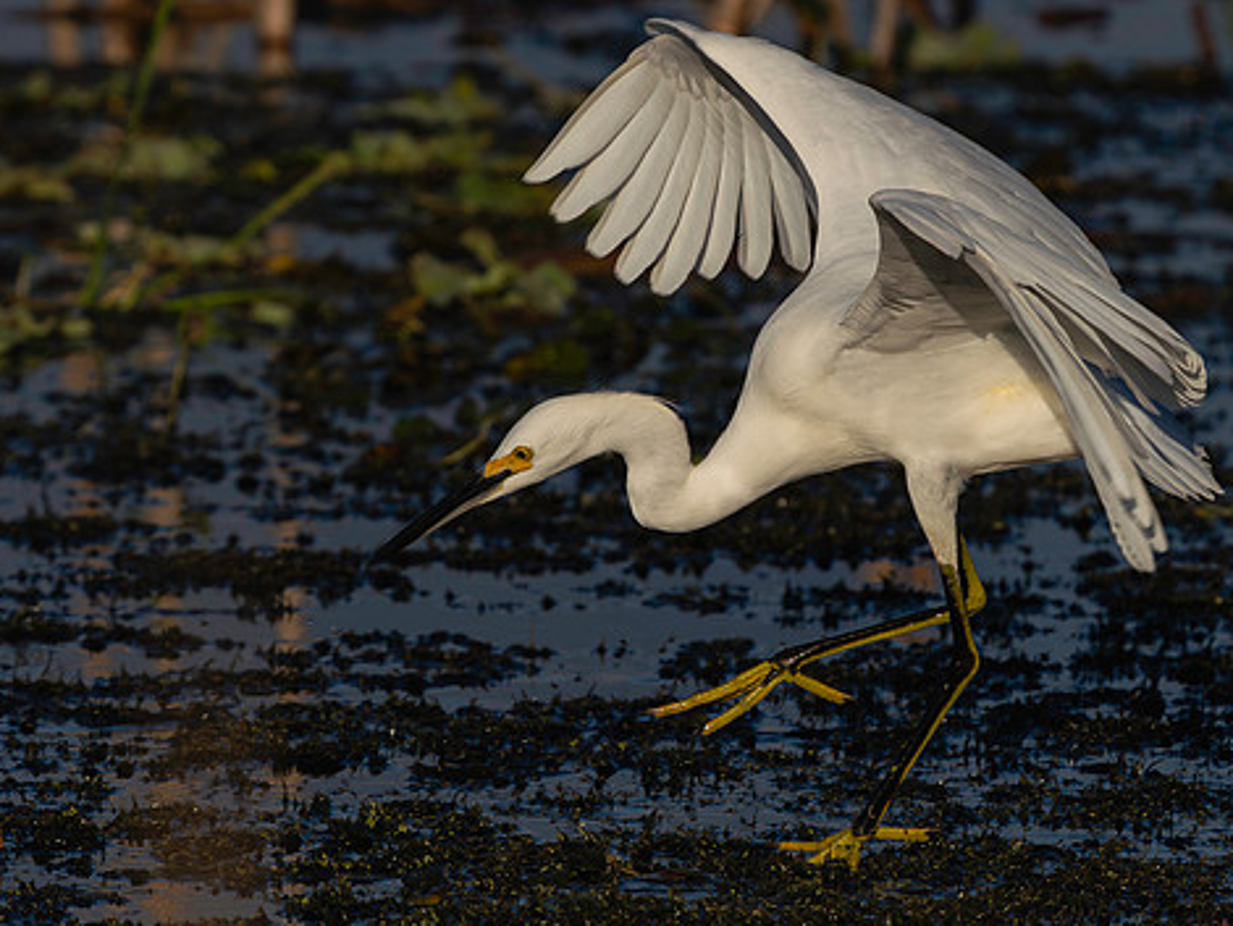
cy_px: 479
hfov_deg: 1.5
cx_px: 776
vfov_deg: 1.1
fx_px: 47255
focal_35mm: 1326
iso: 200
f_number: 6.3
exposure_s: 1/2000
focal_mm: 350
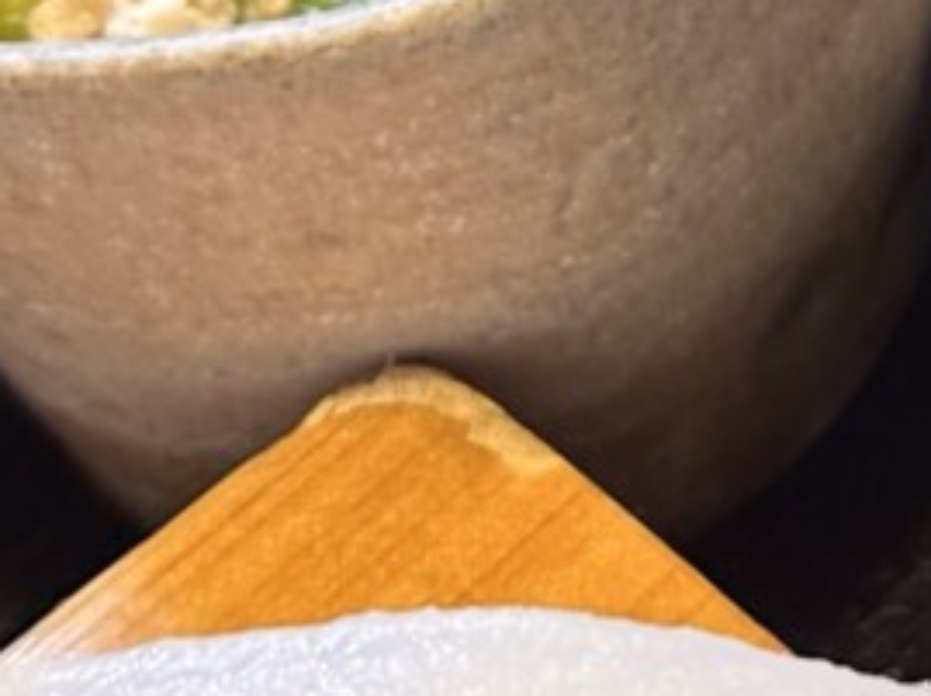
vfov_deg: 8.0
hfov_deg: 10.3
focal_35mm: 183
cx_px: 1630
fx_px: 4915
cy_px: -270
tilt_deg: -46.4
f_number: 1.78
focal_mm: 6.86
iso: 640
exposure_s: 1/24
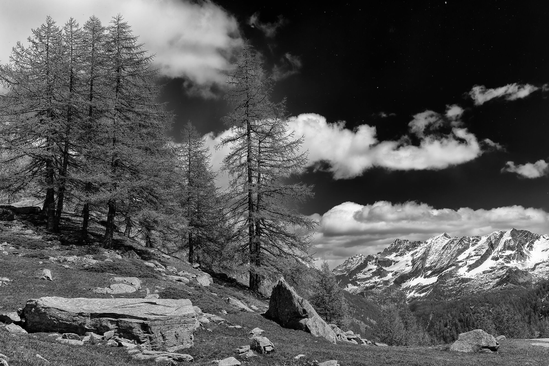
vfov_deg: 26.0
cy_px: 183
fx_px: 793
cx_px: 274
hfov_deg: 38.2
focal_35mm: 52
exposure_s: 1/3200
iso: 200
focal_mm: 35
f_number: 6.3
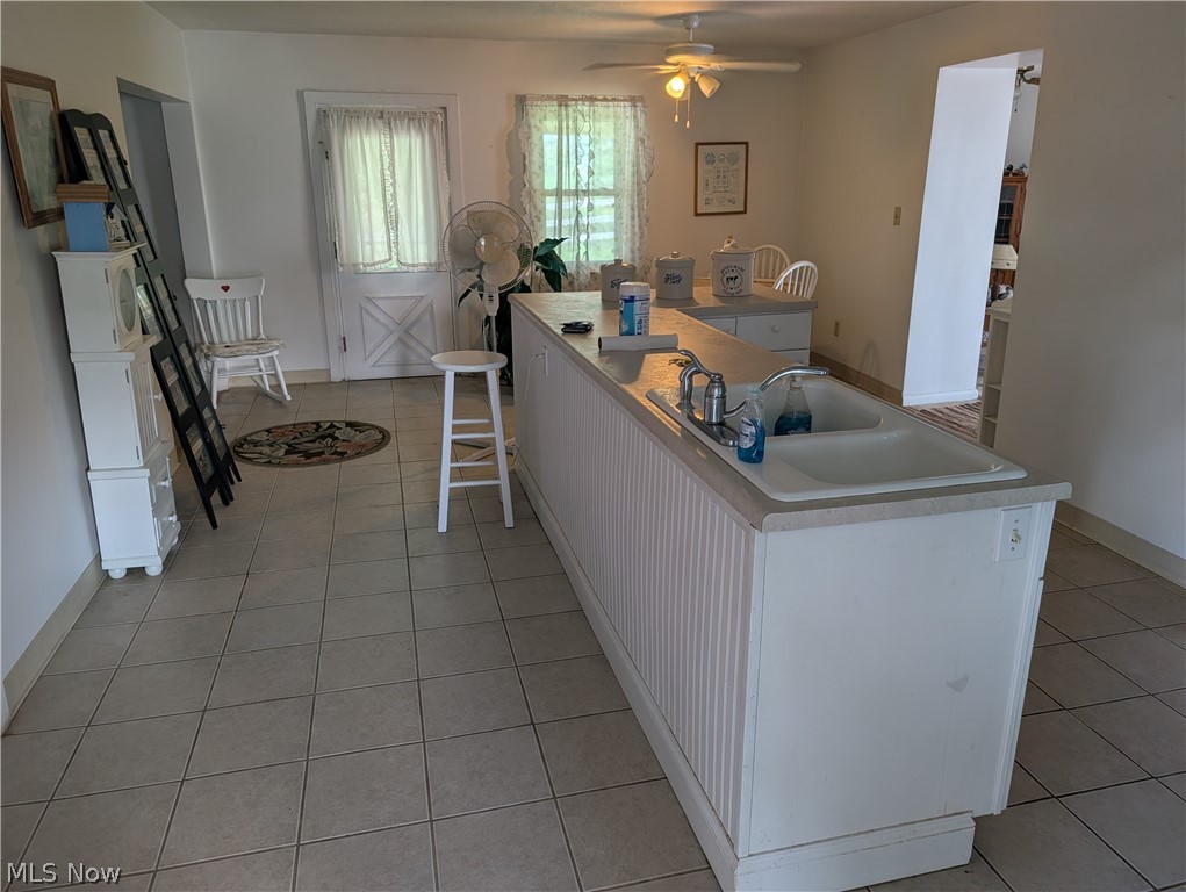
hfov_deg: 71.5
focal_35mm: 24
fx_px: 823
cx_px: 593
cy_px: 446
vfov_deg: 56.9
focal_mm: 6.9
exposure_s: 1/60
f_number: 1.68
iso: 27
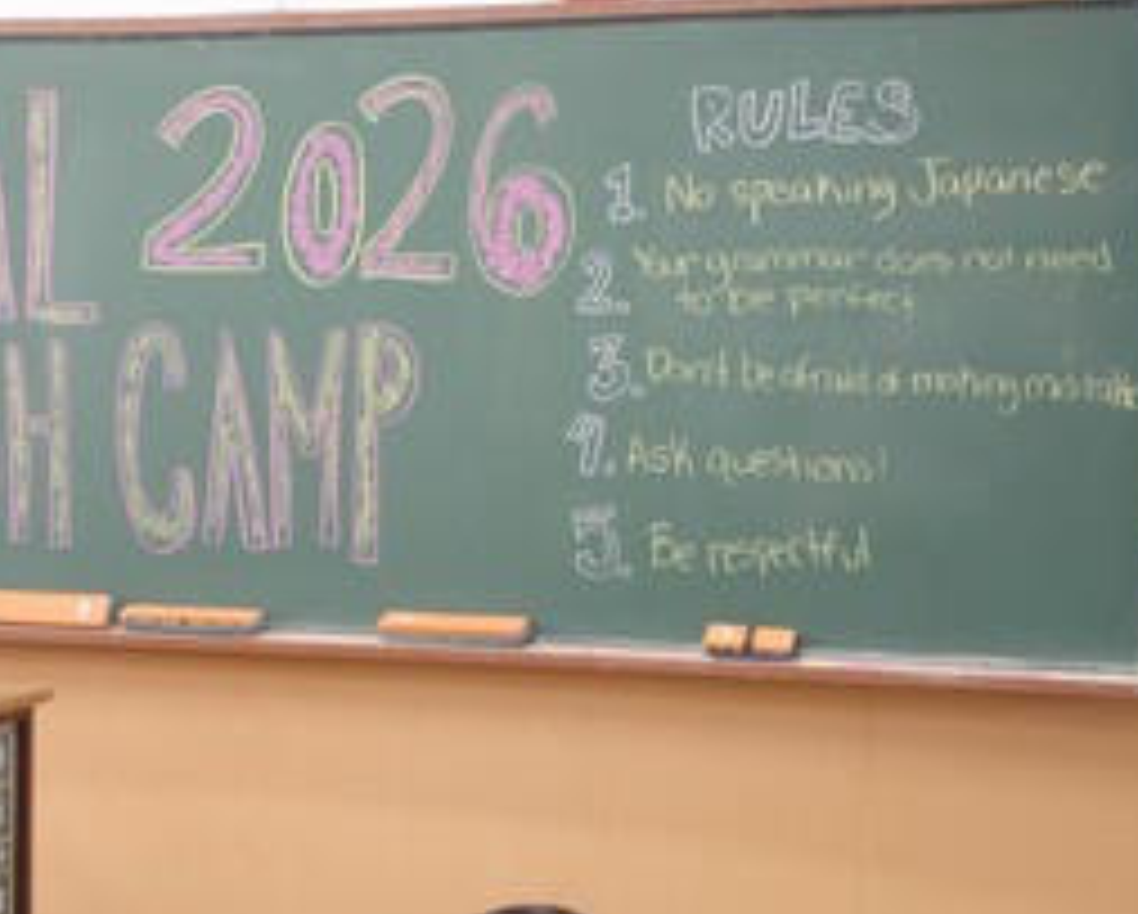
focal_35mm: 100
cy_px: 653
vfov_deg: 15.4
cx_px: 274
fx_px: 3372
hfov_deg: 19.0
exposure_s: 1/100
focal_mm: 40
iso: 1600
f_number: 6.3
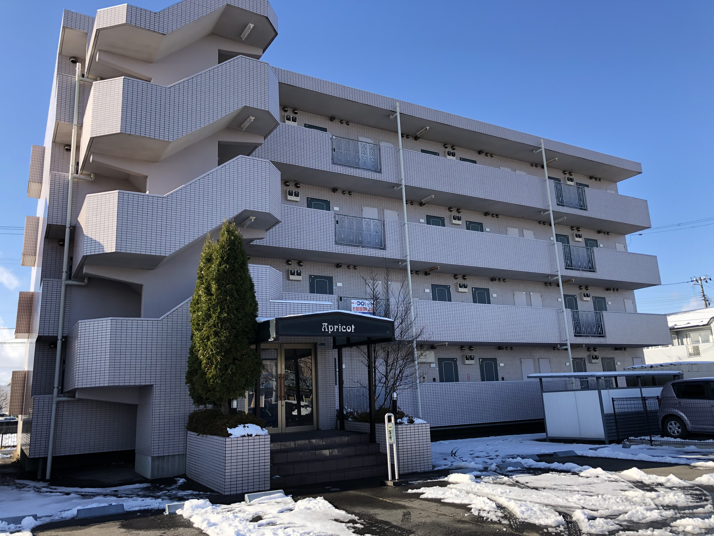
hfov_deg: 63.4
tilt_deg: +12.3
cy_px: 268
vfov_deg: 49.7
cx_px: 357
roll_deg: +2.6
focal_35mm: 28
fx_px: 578
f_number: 1.8
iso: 20
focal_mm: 3.99
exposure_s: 1/827
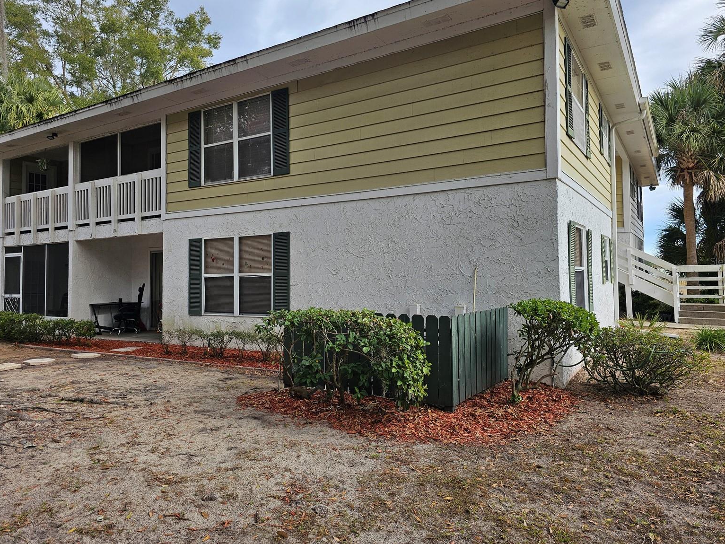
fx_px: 503
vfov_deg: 56.8
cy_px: 261
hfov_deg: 71.6
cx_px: 376
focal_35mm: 24
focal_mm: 6.3
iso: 10
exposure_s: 1/145
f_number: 1.7
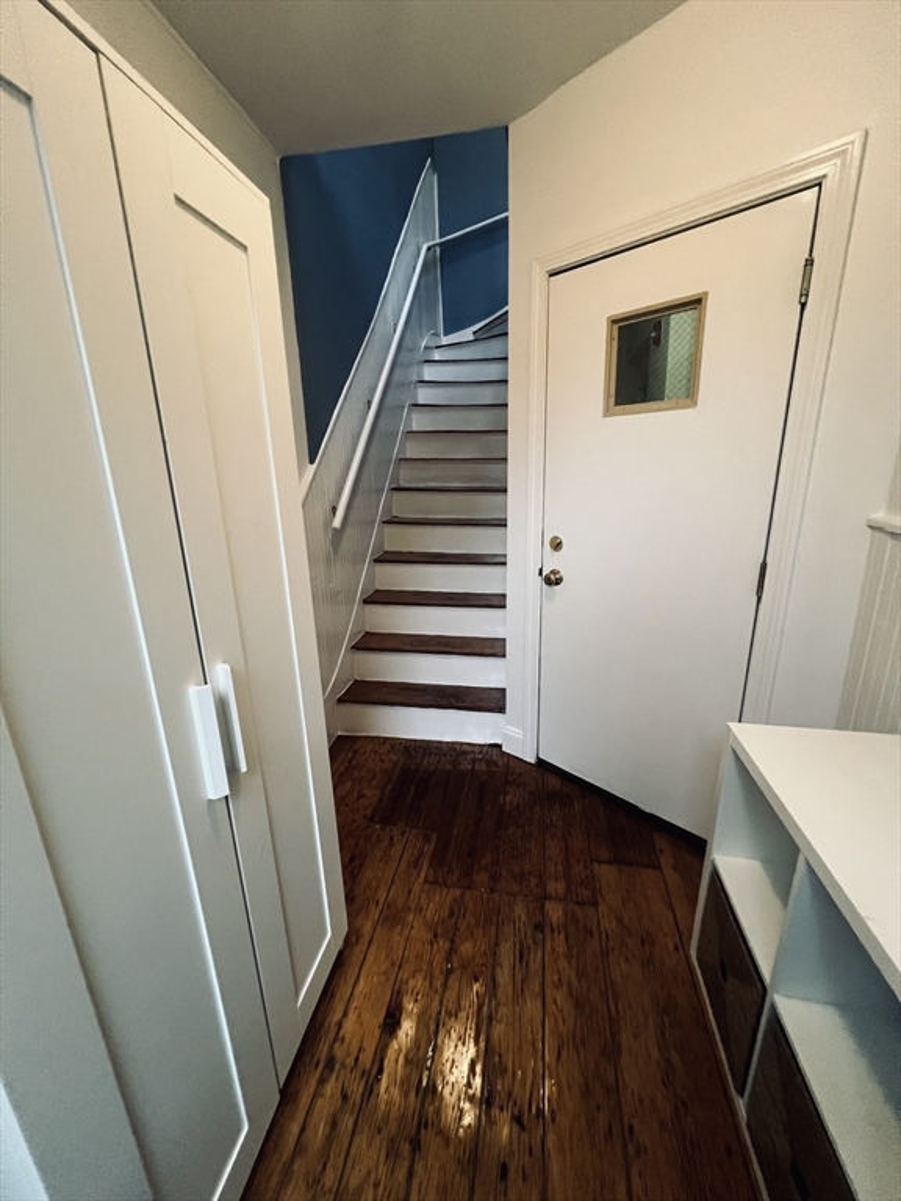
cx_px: 450
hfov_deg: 89.9
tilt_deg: -15.8
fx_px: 451
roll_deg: +2.4
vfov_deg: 106.2
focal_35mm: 13
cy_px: 600
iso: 500
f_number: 1.8
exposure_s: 1/59
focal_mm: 1.57
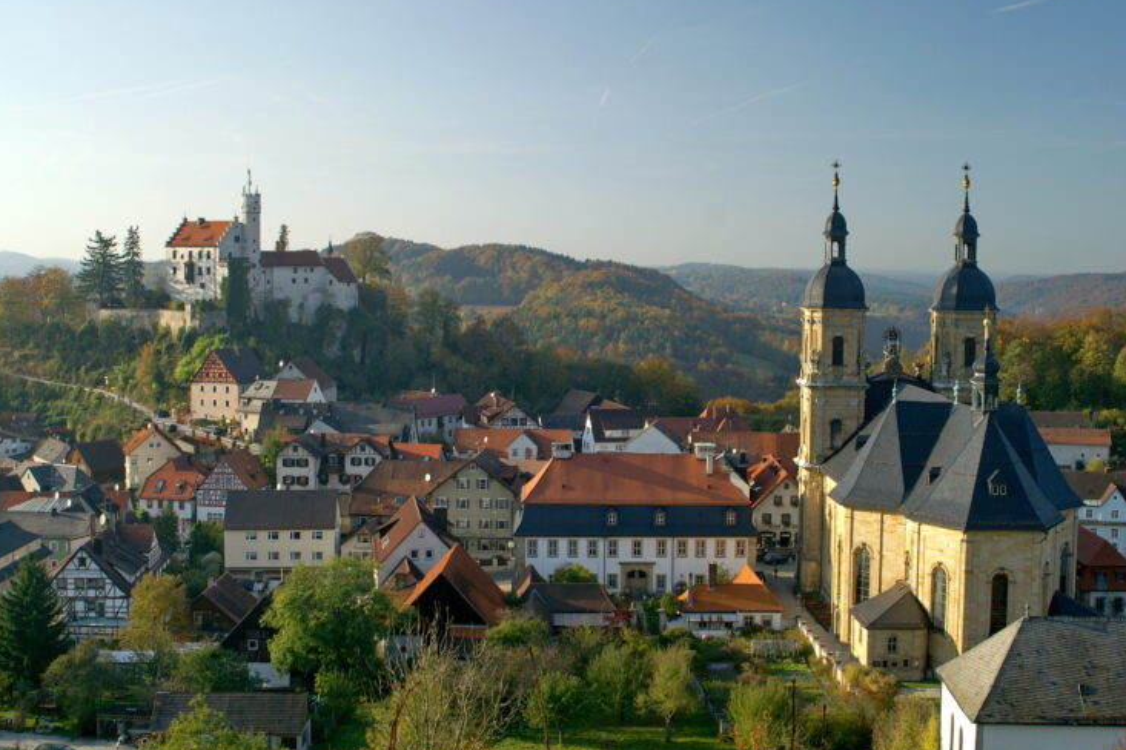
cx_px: 562
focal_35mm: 44
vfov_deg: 30.5
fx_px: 1376
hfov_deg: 44.5
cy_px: 374
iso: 100
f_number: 8
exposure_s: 1/60
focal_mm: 28
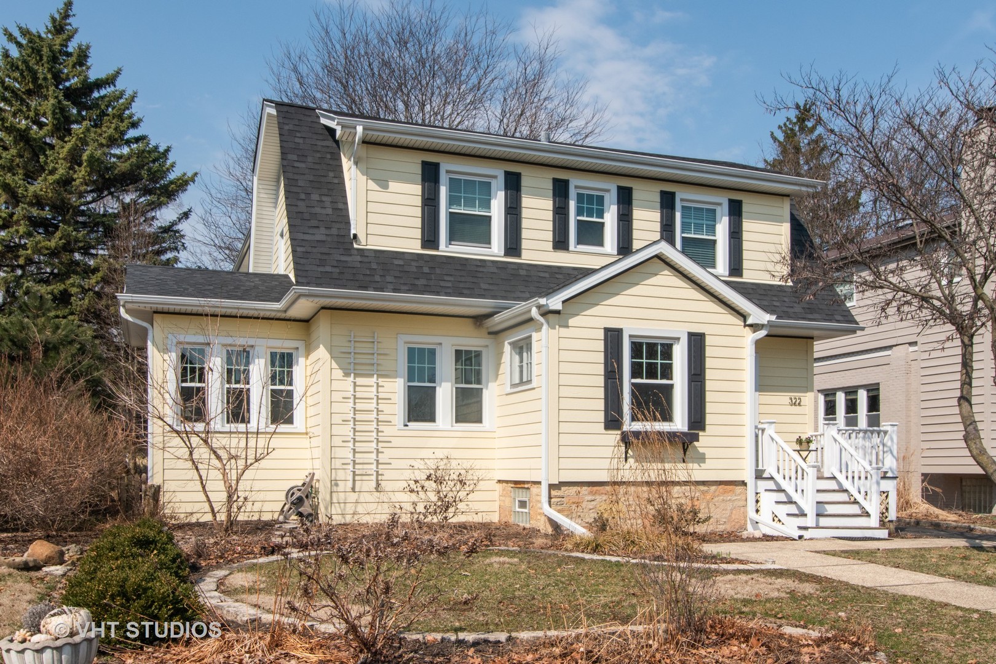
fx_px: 913
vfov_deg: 40.0
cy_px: 332
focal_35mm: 33
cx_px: 498
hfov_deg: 57.2
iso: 200
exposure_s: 1/200
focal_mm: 22
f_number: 18
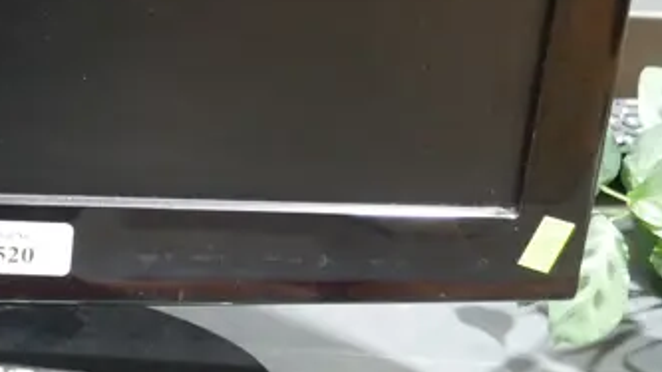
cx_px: -173
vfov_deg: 10.5
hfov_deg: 17.7
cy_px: -29
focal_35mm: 114
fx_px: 2000
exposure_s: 1/60
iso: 2500
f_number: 4
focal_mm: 17
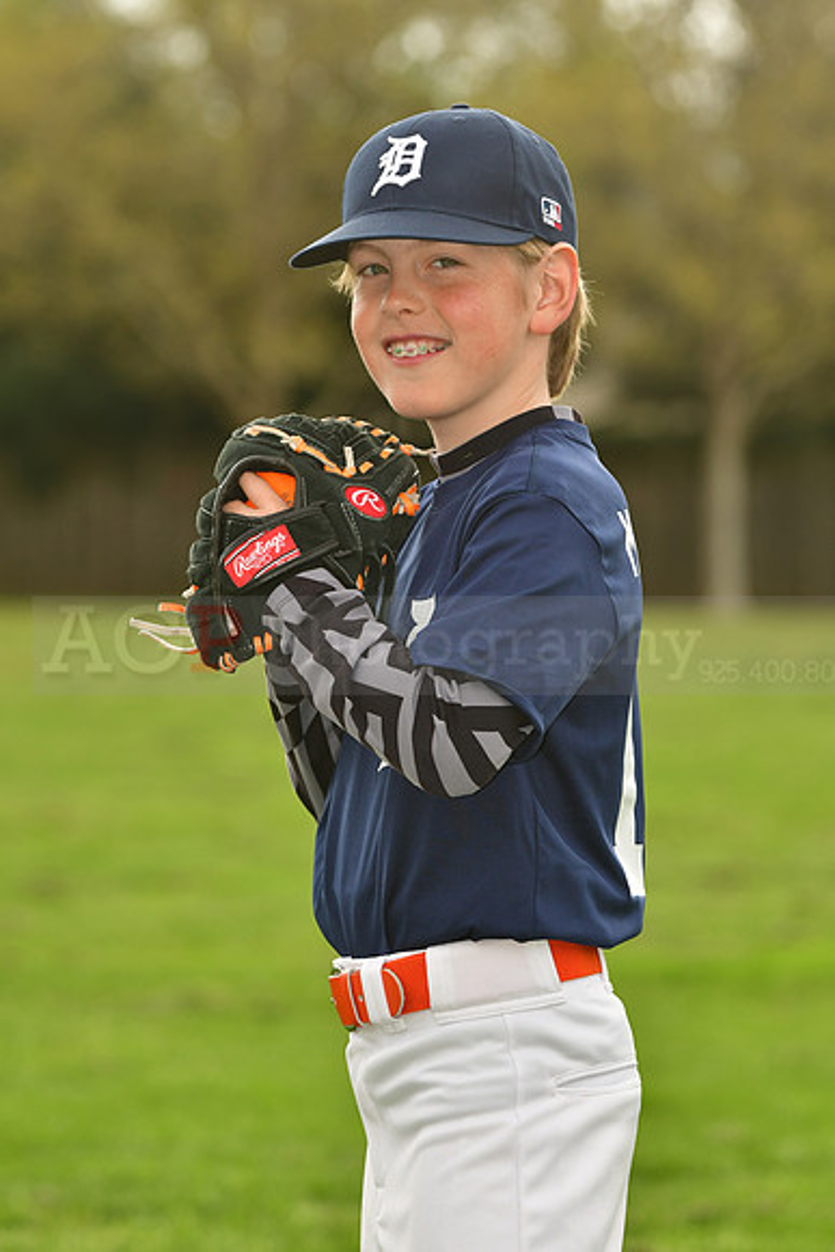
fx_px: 7301
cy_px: 626
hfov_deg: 6.5
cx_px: 418
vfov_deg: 9.8
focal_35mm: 210
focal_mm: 140
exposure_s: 1/640
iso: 200
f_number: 5
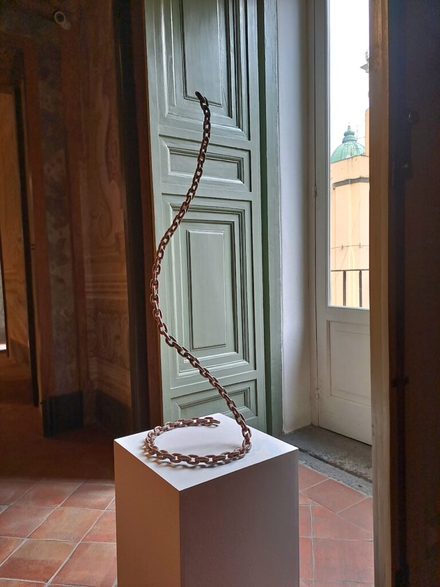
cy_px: 294
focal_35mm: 25
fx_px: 424
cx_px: 220
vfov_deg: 69.4
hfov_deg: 54.9
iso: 50
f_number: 1.8
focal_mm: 4.65
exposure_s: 1/50
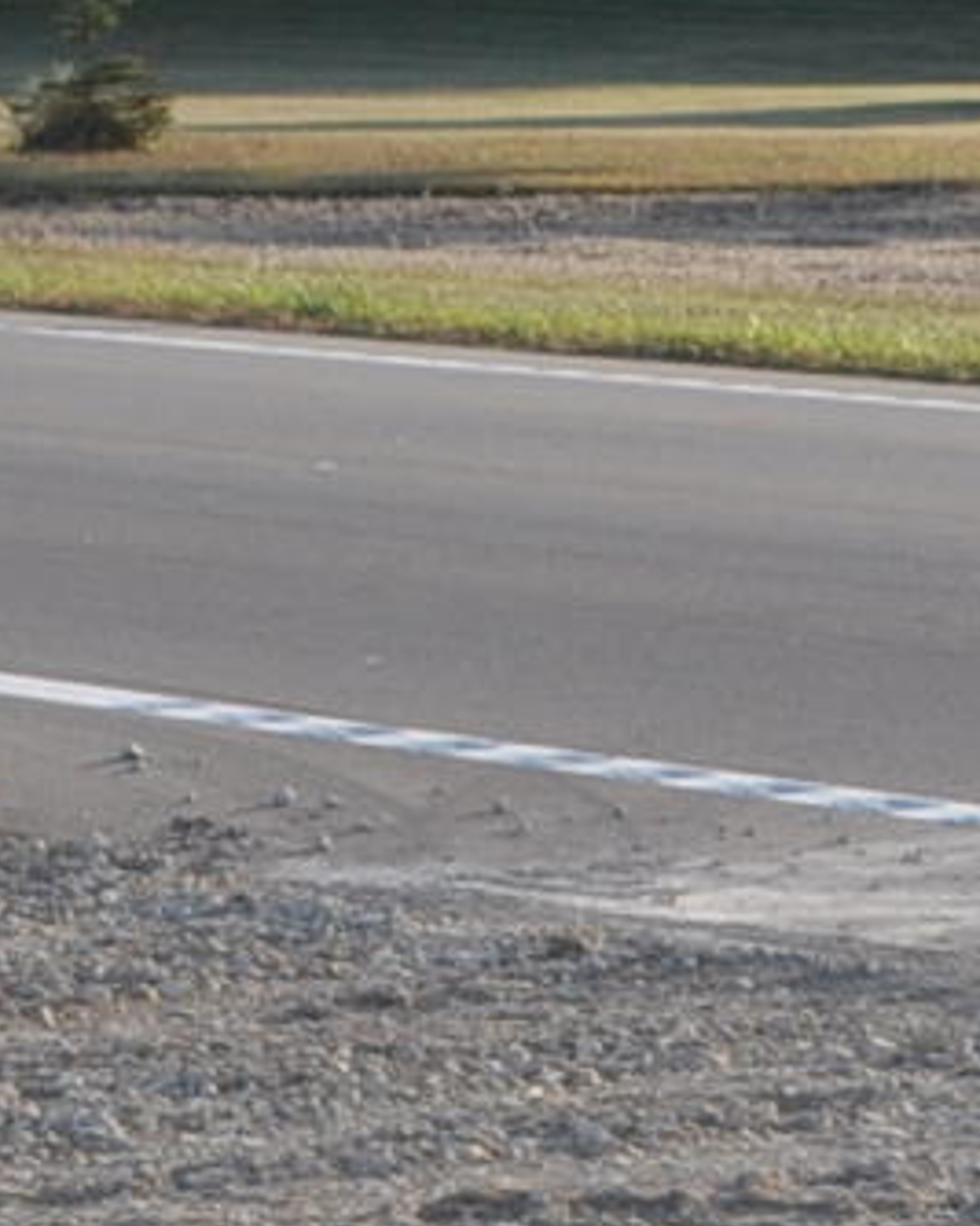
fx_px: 9830
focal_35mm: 271
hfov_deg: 5.7
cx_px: 1424
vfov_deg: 7.1
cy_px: 984
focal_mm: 30
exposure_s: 1/200
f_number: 10
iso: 200
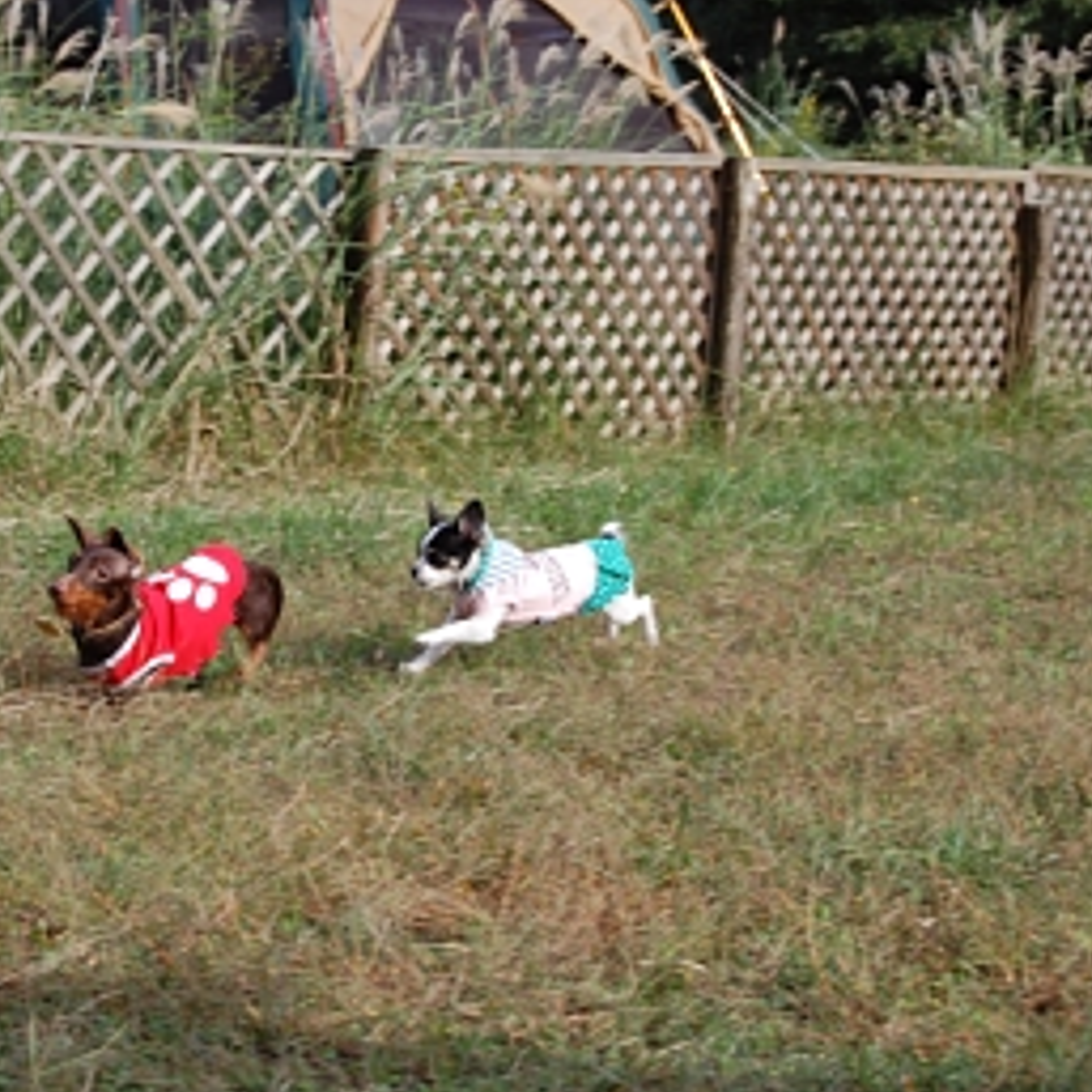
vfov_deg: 16.3
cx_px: 317
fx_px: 3806
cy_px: 548
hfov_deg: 16.3
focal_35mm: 107
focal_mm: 55
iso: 400
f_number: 10
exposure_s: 1/250
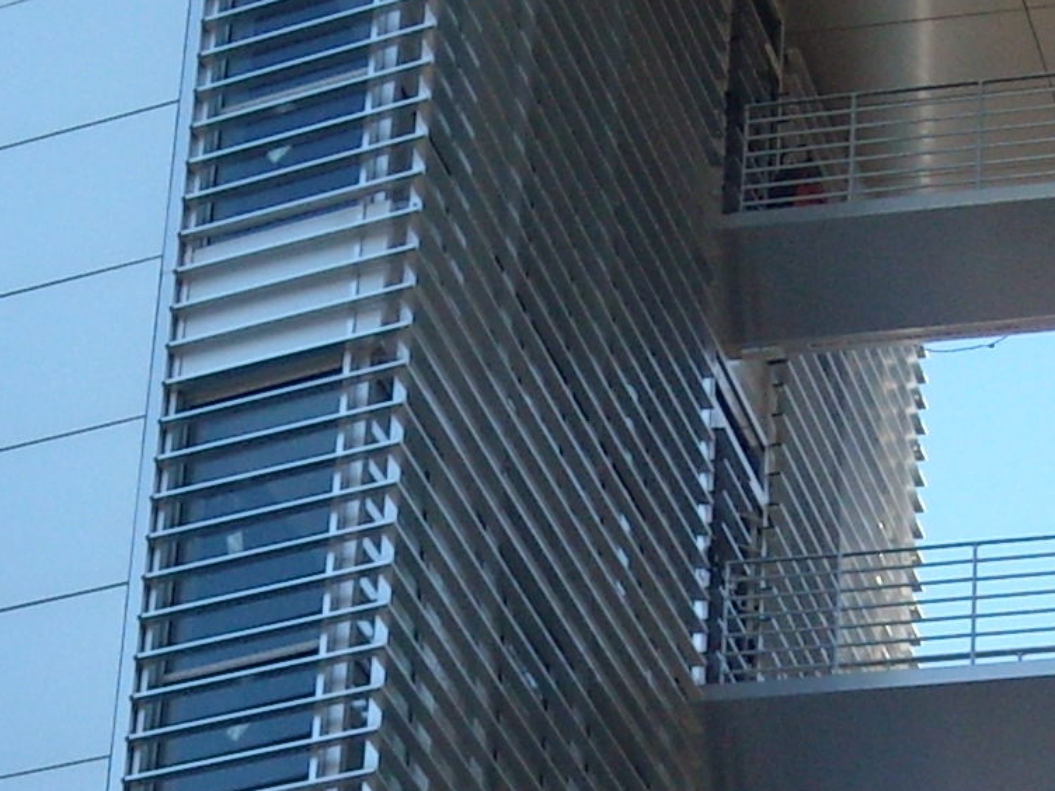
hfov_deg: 13.0
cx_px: 484
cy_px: 627
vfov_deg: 9.7
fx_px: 4633
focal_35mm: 152
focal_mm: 5.7
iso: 100
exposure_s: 1/458
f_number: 2.8
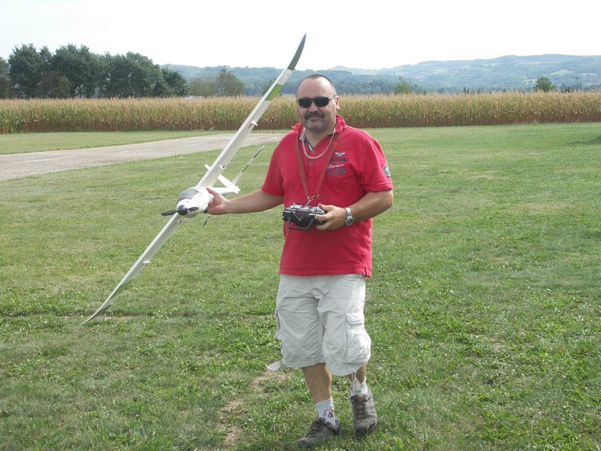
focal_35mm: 53
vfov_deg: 27.5
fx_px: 920
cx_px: 300
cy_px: 226
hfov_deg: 36.2
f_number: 5
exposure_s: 1/250
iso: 100
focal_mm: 13.7
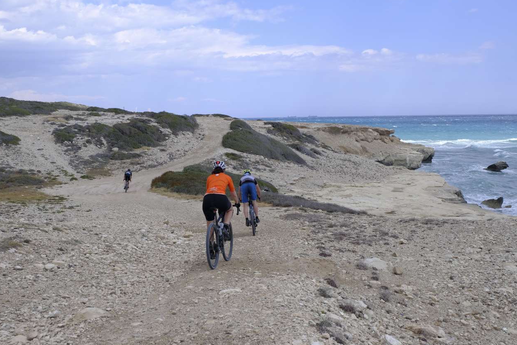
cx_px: 260
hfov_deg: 43.6
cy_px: 172
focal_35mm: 45
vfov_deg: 29.9
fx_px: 646
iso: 250
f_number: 9
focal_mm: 29.5
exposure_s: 1/500
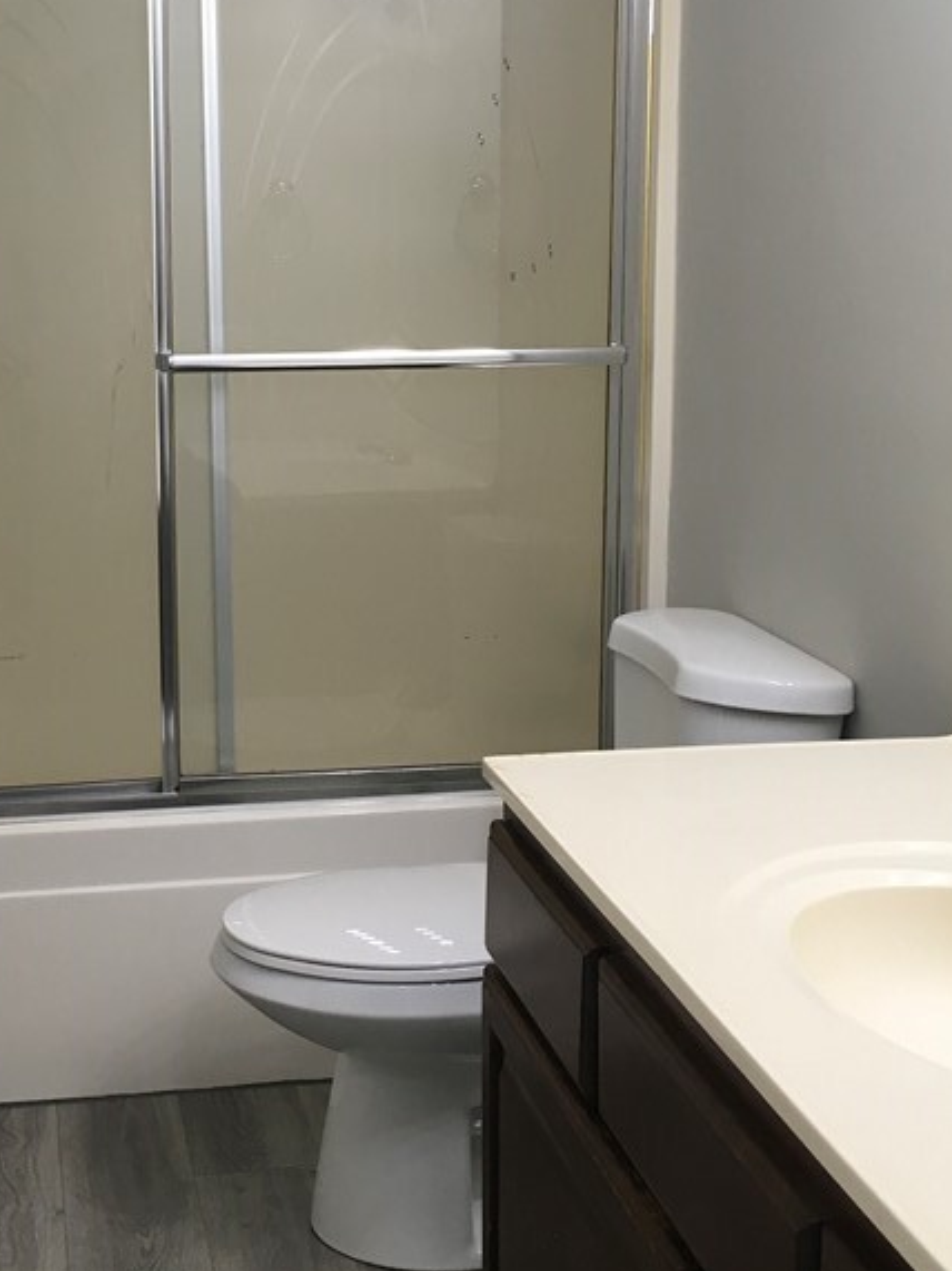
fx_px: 1907
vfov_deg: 36.8
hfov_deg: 27.7
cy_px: 554
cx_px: 251
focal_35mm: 52
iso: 25
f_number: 2.2
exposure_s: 1/33
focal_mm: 4.15
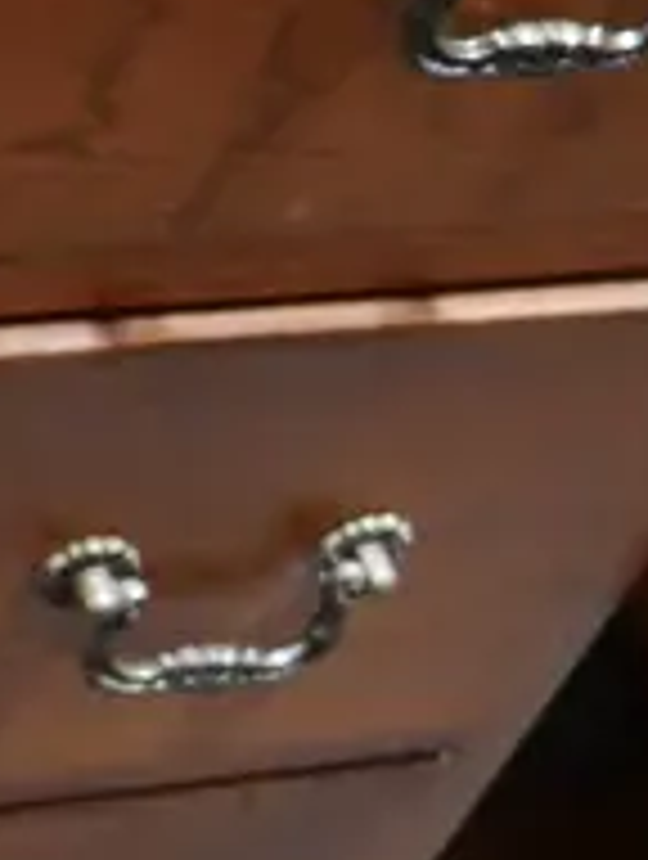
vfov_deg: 13.1
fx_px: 3731
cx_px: -686
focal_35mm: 150
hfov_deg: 9.3
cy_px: 396
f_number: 3.5
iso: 800
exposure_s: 1/60
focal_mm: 14
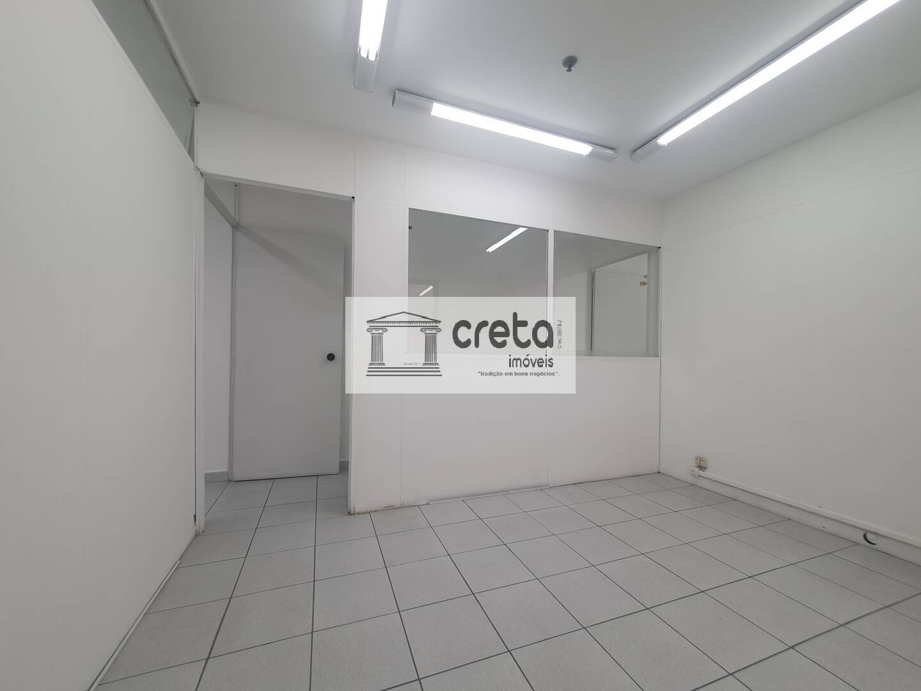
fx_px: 346
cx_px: 460
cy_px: 346
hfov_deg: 106.2
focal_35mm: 13
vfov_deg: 89.9
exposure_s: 1/60
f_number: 2.2
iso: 50
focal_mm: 1.8
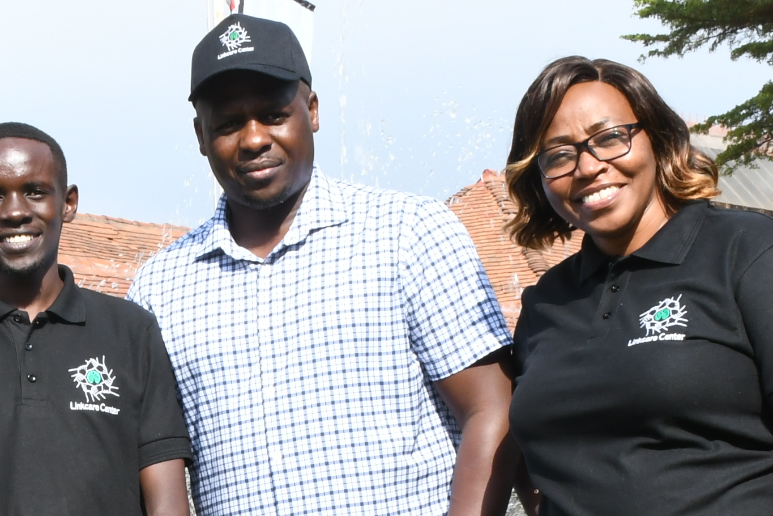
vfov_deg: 8.7
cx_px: -3
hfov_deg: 13.0
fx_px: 3349
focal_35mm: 156
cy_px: 646
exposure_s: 1/100
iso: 500
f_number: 18
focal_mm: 34
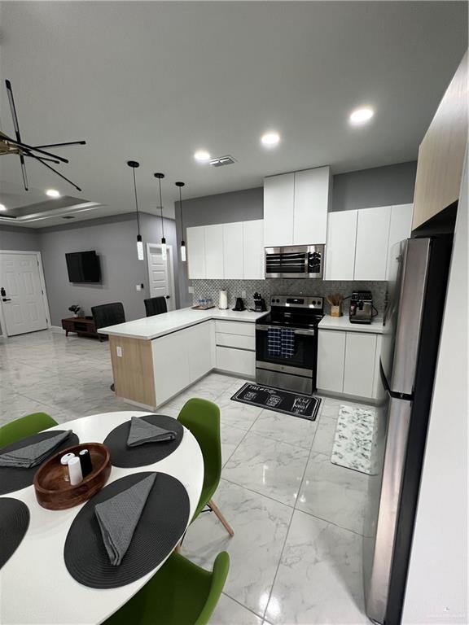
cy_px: 312
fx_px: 235
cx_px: 234
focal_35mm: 13
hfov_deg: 89.9
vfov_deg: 106.2
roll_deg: +1.3
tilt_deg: -9.1
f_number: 1.8
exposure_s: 1/120
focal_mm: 1.57
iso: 200
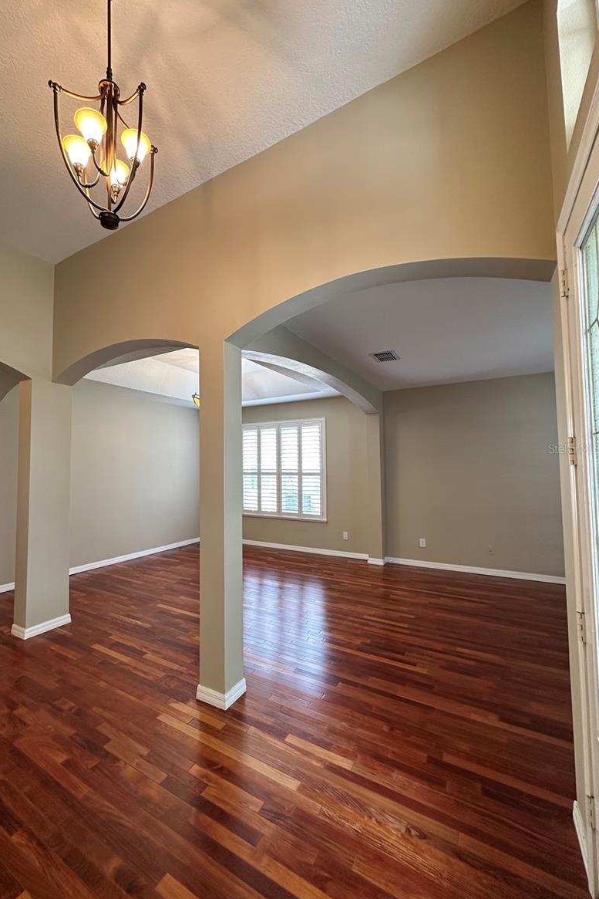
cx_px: 256
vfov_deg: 100.4
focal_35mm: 15
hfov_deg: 76.9
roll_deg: -0.3
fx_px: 374
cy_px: 448
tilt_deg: +1.6
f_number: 2.2
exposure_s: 1/60
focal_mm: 2.22
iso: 200
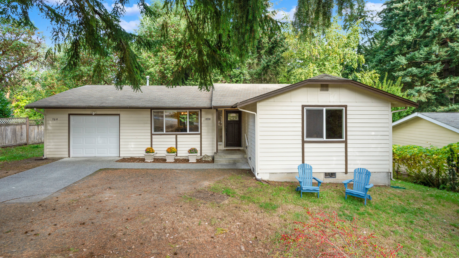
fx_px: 243
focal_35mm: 20
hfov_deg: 86.6
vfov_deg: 55.8
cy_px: 117
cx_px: 230
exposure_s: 1/250
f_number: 9
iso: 500
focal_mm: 19
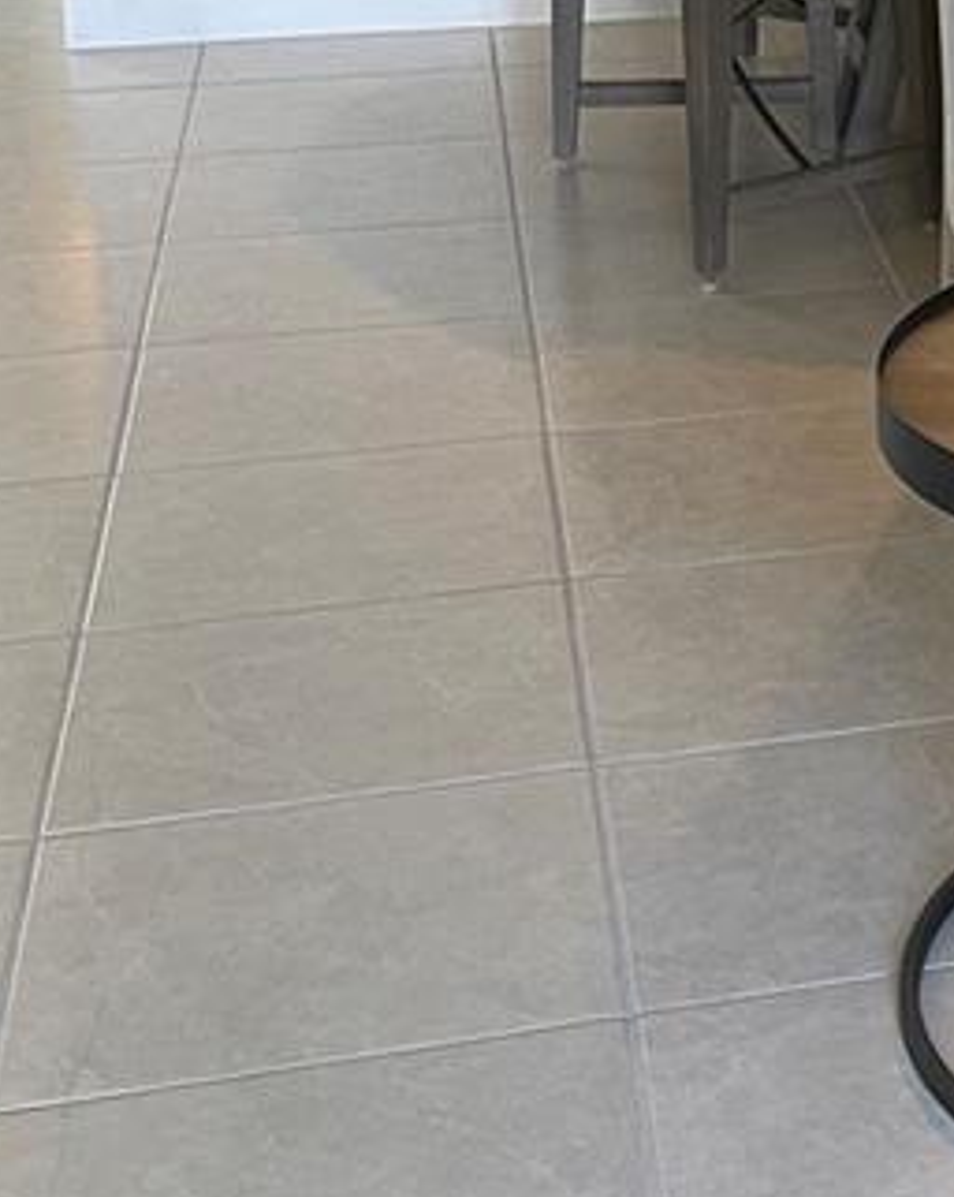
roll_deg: -0.5
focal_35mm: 95
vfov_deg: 19.5
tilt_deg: -10.7
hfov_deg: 14.8
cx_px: 1528
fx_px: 3359
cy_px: -63
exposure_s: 1/60
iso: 80
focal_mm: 4.2
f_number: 1.6
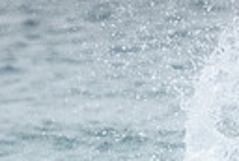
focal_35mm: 3612
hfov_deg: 0.6
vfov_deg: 0.4
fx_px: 24036
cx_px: 370
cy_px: 274
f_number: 11
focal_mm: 800
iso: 720
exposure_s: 1/2000
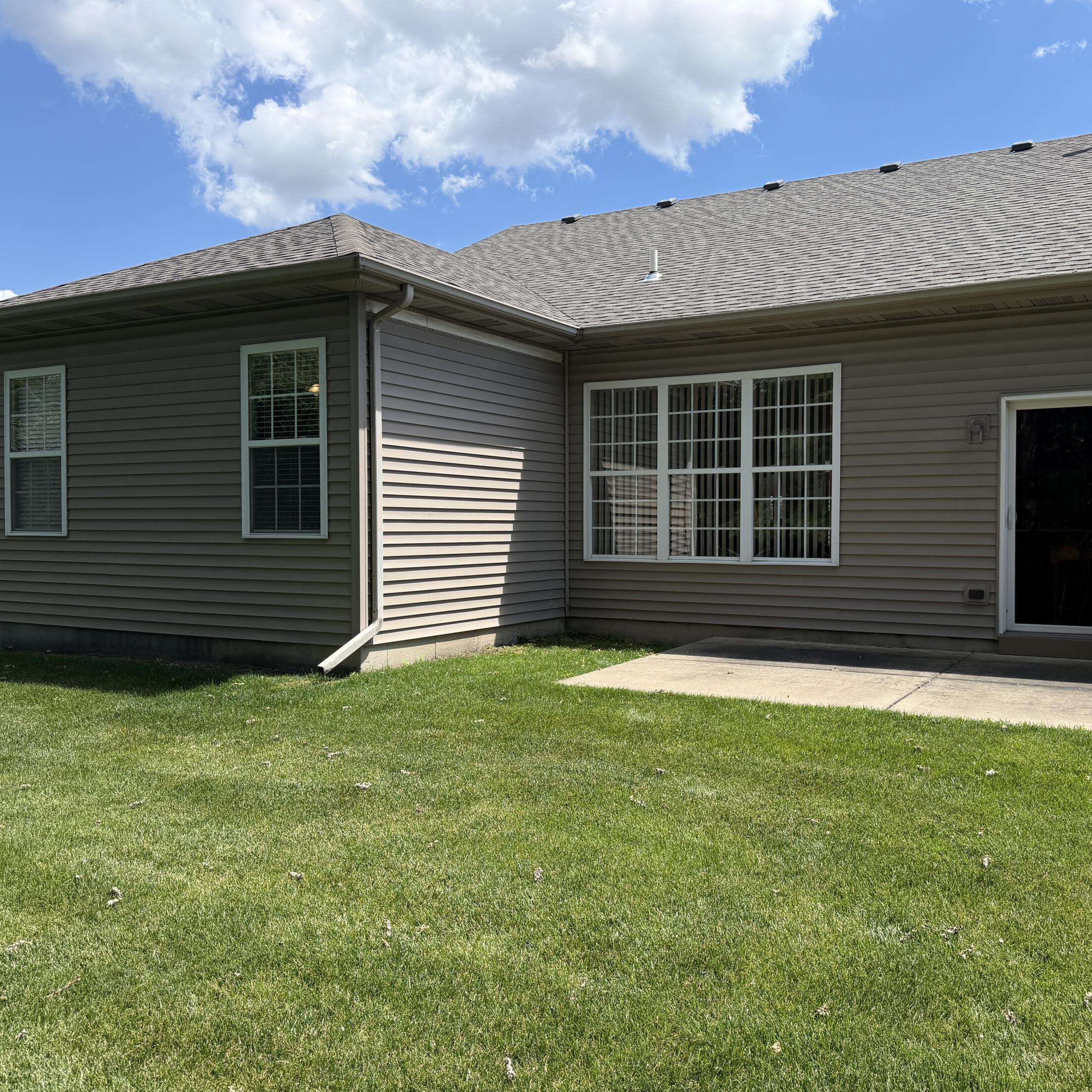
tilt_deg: -0.2
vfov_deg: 55.6
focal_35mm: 29
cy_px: 545
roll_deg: -0.4
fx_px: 1035
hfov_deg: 55.3
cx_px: 642
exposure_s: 1/3584
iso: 100
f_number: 1.78
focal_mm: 6.76
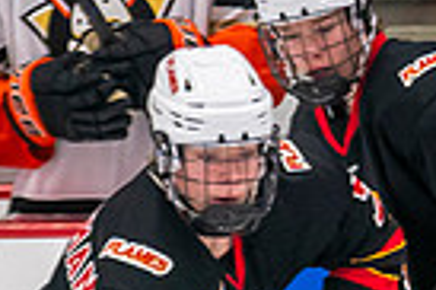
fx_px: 17637
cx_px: 670
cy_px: 441
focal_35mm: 1458
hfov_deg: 1.4
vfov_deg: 0.9
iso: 1600
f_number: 2.8
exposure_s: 1/640
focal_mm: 200
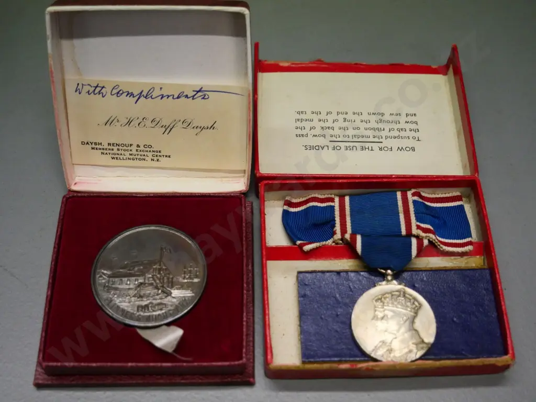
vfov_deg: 31.5
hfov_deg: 41.2
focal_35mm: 46
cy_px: 201
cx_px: 268
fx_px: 712
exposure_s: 1/640
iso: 3200
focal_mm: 23
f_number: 4.3
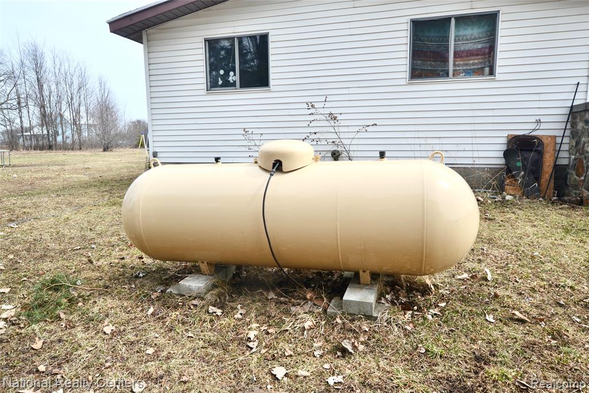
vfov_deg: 56.1
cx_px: 294
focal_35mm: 22
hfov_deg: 77.3
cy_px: 196
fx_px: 368
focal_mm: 15
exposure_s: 1/250
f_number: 8
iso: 100
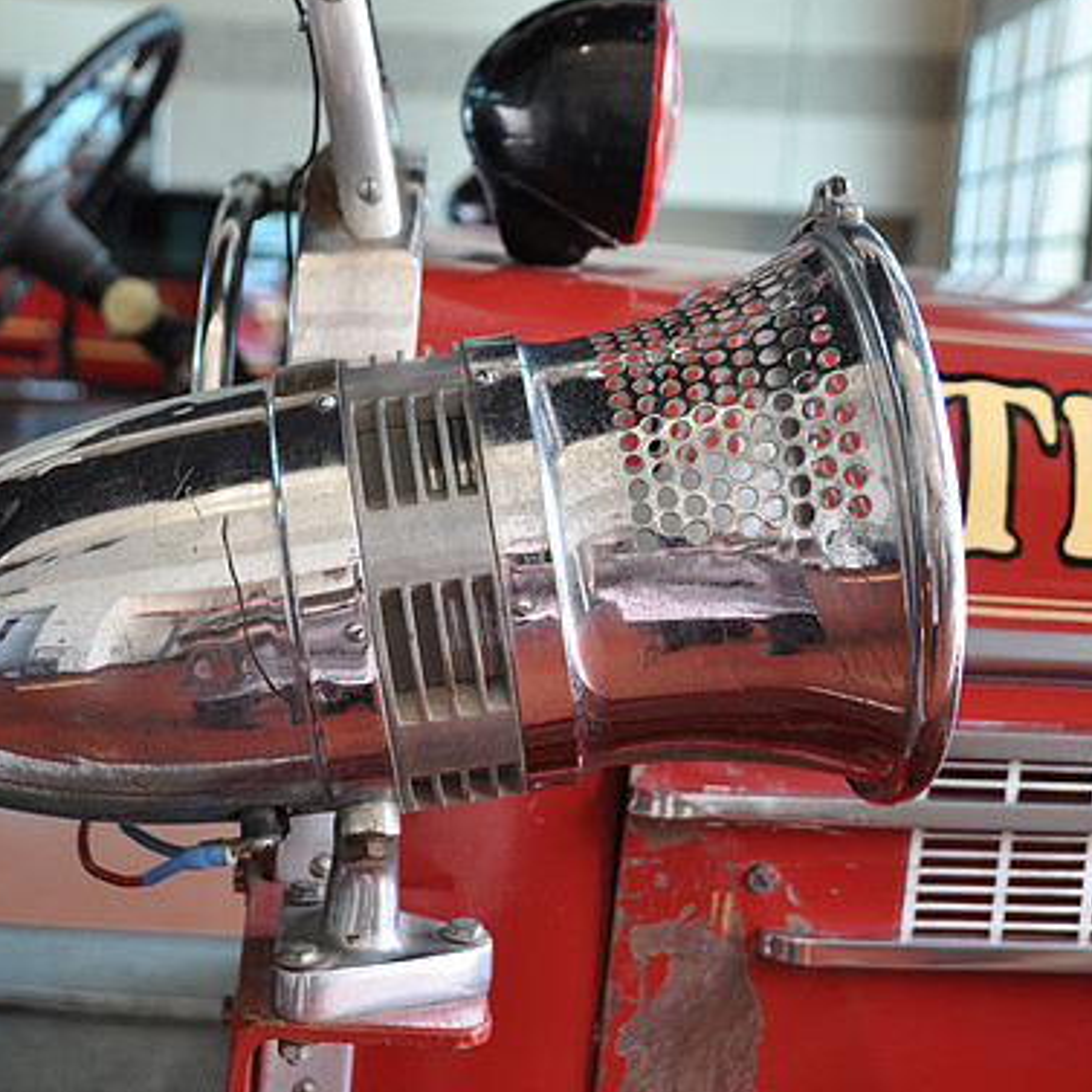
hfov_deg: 28.3
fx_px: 2165
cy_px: 537
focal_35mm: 61
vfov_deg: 28.3
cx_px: 481
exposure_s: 1/80
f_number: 4.2
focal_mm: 31
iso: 400
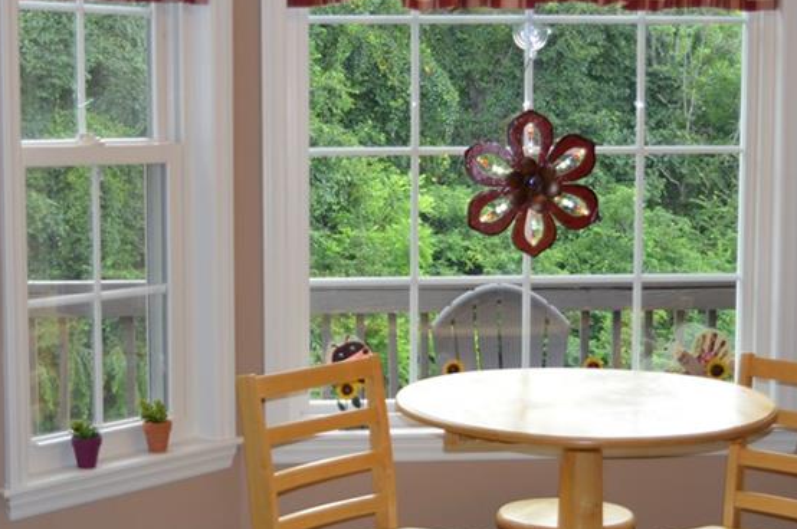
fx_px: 1657
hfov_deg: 27.0
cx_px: 304
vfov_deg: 18.2
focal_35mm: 75
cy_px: 289
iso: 400
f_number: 4
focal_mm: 27
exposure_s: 1/125
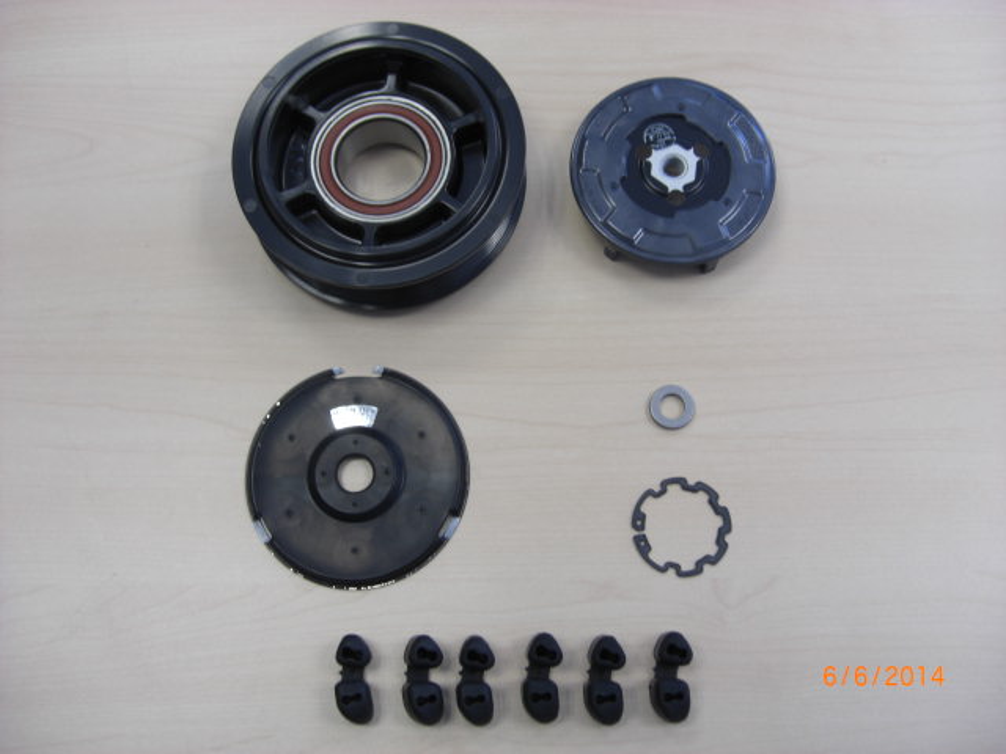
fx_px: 1104
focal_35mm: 38
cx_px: 503
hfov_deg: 49.0
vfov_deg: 37.7
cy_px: 377
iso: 80
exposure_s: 1/60
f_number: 2.8
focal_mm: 7.9
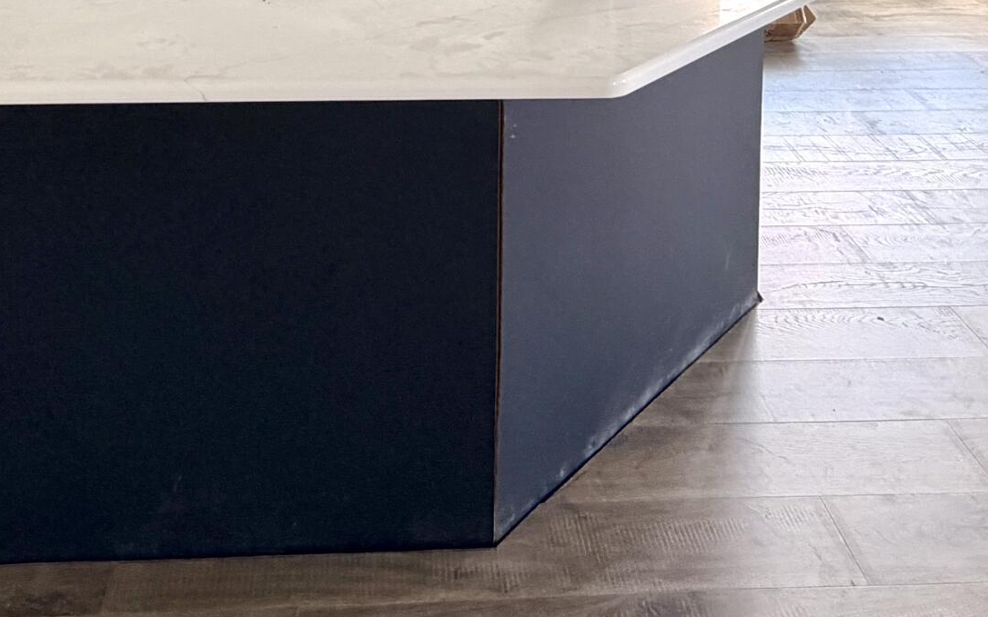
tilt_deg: -3.5
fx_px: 1104
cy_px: -249
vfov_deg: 25.4
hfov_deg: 48.1
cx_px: 428
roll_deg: -0.6
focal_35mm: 41
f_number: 2.2
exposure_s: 1/121
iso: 200
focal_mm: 2.22
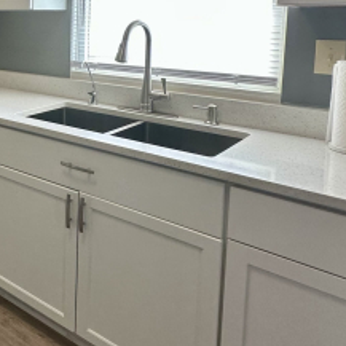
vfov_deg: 41.3
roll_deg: -0.6
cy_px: 53
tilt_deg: -4.3
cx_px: -95
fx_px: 430
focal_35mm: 38
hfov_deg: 33.3
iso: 160
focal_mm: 2.22
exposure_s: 1/120
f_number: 2.2
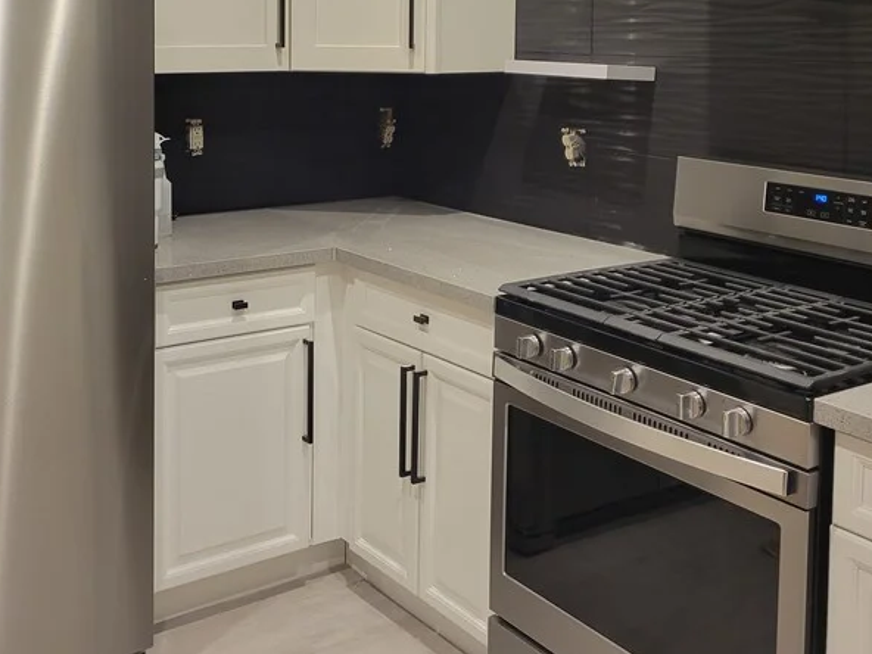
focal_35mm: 45
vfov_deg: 31.3
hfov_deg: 41.9
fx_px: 1134
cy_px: 124
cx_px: 356
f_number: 1.8
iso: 160
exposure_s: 1/60
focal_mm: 5.4
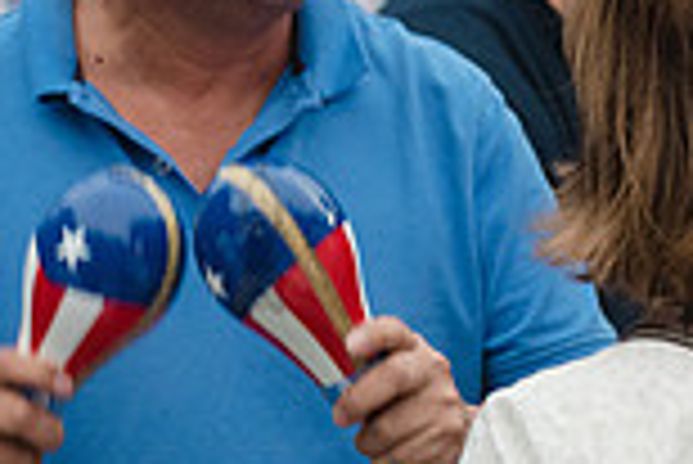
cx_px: 256
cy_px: 237
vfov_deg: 5.5
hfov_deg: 8.3
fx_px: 4798
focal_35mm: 249
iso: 2000
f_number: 4
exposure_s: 1/250
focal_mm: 66
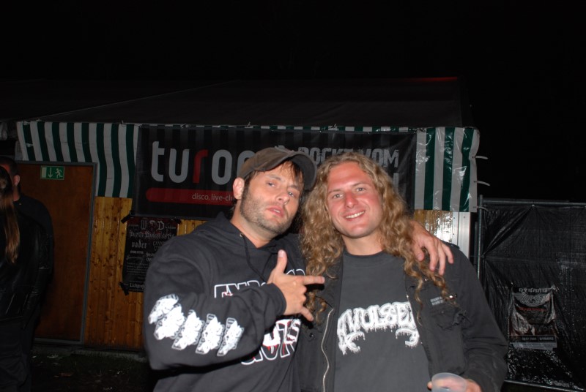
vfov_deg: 34.3
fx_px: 636
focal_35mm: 39
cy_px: 196
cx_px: 293
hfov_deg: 49.5
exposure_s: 1/60
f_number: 4
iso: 200
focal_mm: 26
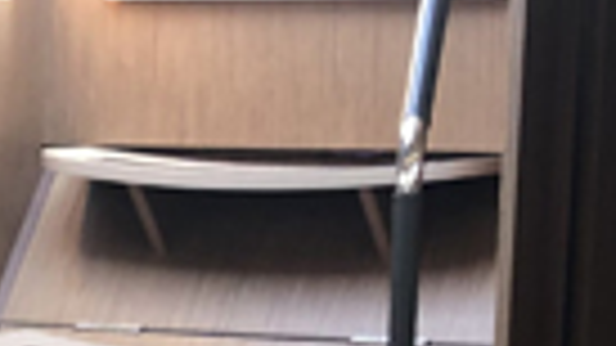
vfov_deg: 6.6
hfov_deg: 11.8
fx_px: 2907
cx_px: -157
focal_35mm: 178
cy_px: 656
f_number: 1.8
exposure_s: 1/24
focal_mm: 4
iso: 40
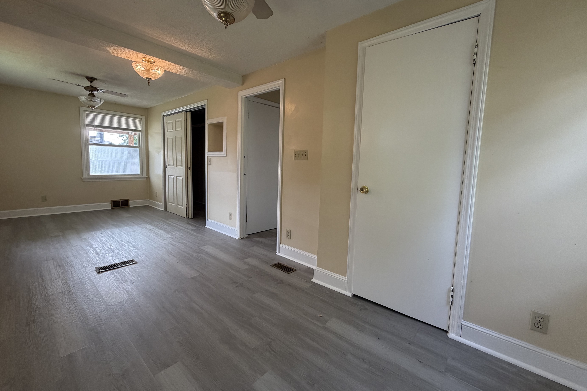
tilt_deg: -4.9
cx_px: 299
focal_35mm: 15
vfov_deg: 77.3
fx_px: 245
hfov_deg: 100.4
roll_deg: -1.2
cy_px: 185
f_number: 2.2
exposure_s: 1/120
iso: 200
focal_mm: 2.22
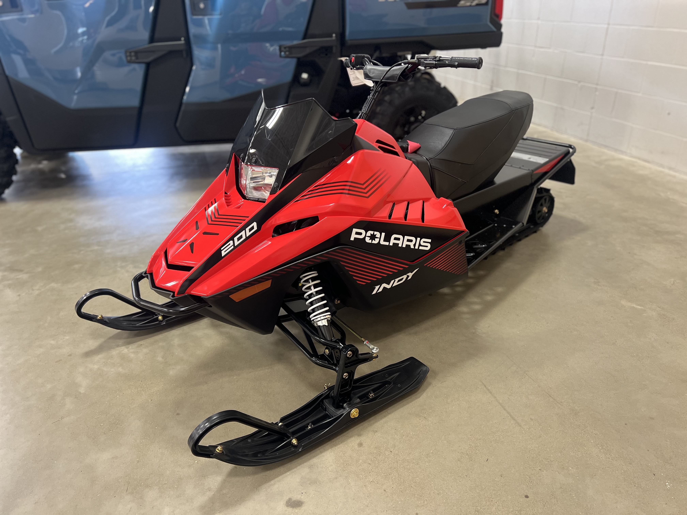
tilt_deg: -26.7
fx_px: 516
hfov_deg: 67.3
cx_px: 344
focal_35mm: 26
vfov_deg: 53.1
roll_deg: +2.0
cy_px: 258
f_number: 1.5
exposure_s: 1/60
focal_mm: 5.7
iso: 200
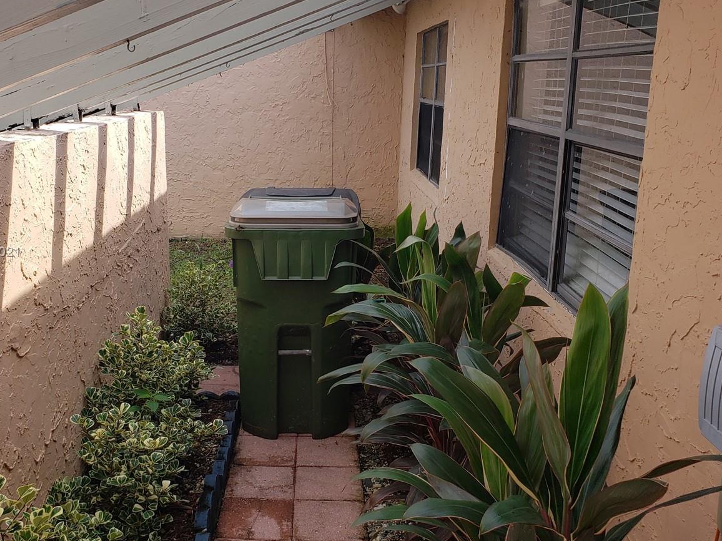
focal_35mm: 36
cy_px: 253
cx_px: 320
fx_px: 751
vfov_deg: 39.6
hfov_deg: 51.2
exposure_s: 1/914
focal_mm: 4.3
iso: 50
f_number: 2.4
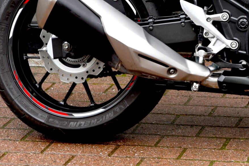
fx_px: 1425
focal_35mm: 206
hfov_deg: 9.9
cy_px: -58
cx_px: 287
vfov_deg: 6.6
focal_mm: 70
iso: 100
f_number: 2.8
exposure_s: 1/50
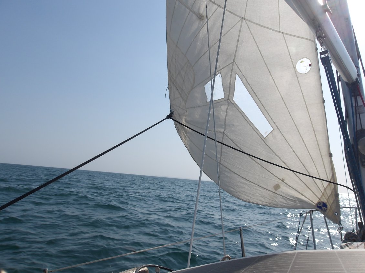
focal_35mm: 27
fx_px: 285
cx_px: 182
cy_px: 136
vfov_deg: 51.3
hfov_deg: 65.3
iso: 100
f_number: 10.4
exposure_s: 1/265
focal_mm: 4.9
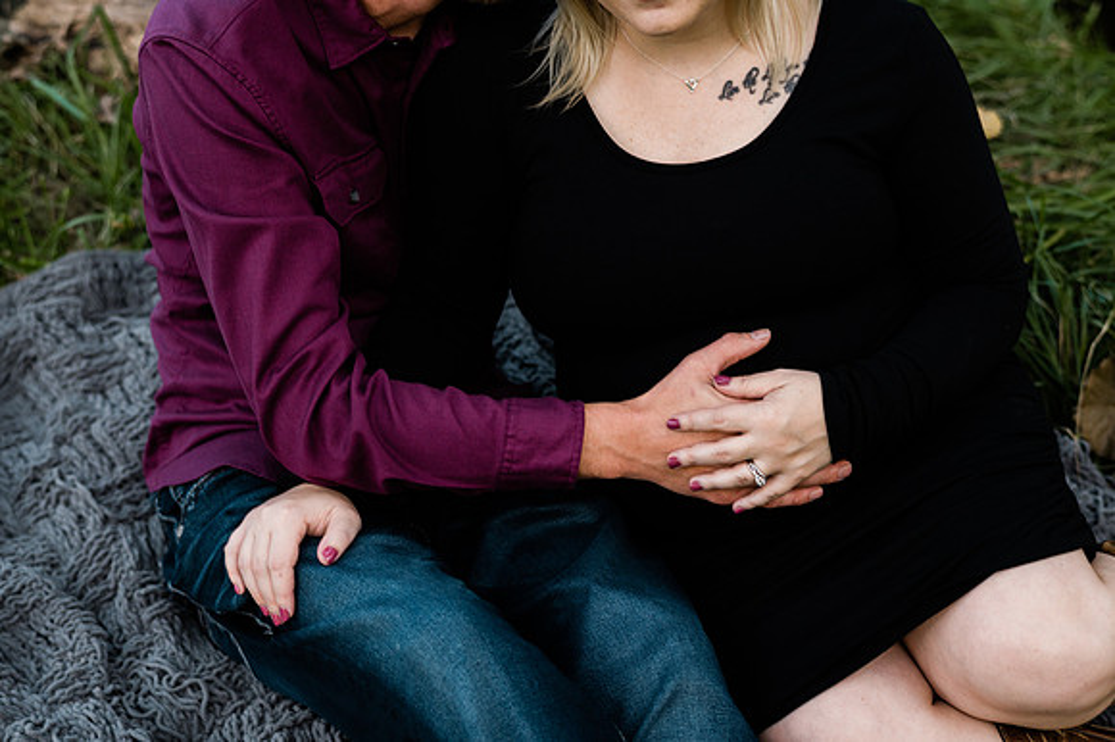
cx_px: 558
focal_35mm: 58
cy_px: 371
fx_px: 1795
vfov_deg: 23.4
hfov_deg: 34.5
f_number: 3.2
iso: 400
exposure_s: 1/200
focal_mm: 58
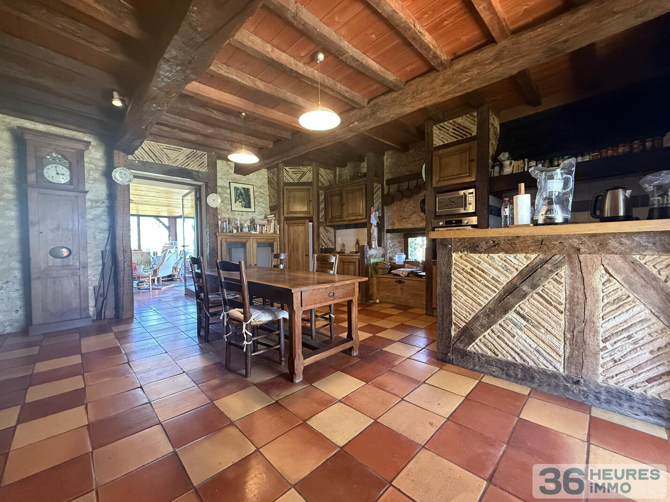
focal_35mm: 14
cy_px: 251
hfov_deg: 102.1
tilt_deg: -1.7
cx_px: 335
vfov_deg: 85.7
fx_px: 271
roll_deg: +1.6
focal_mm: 2.22
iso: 640
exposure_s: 1/50
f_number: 2.2
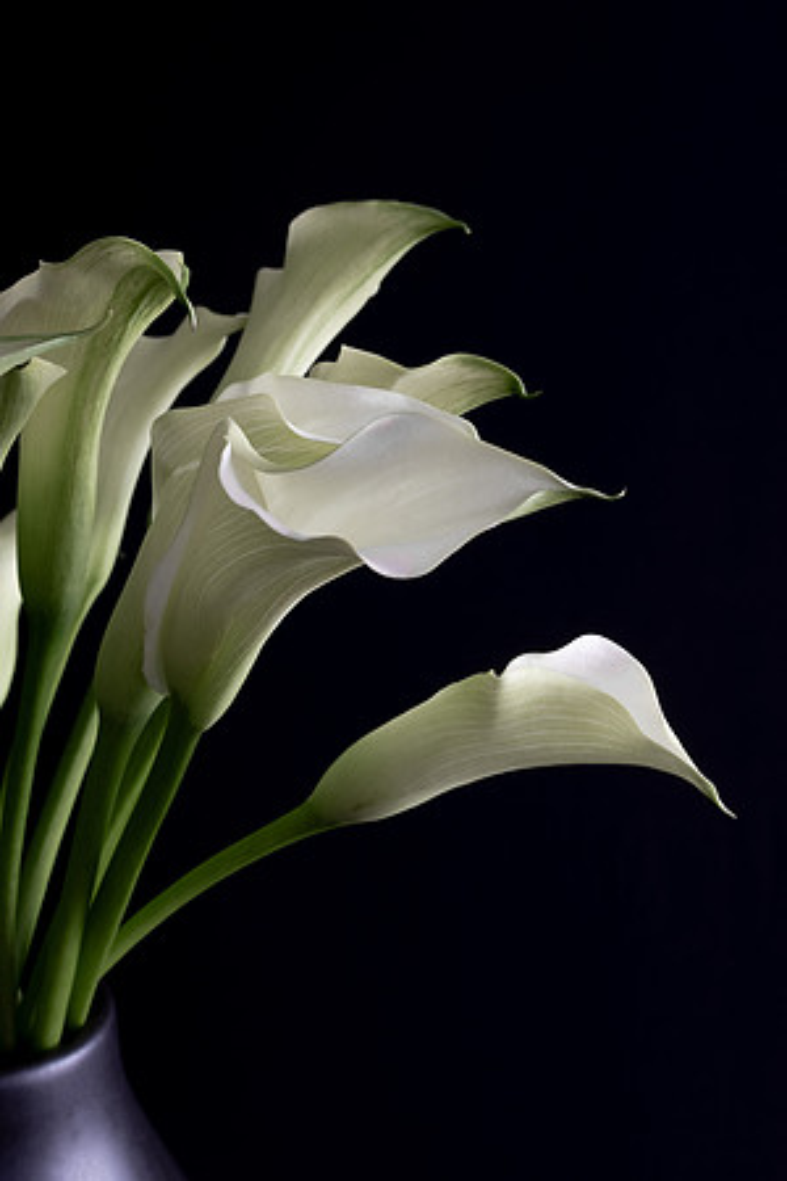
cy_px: 590
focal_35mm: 51
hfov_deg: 26.5
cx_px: 394
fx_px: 1672
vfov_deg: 38.9
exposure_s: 1/4
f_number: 11
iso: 200
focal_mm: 34.2
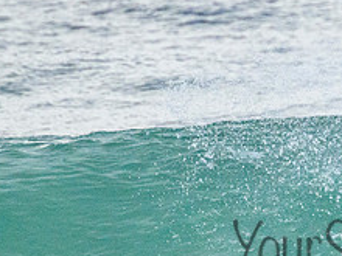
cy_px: 201
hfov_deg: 0.7
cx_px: 459
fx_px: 27486
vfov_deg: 0.5
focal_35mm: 2782
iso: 3600
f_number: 11
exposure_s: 1/2000
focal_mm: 800
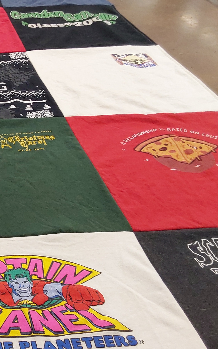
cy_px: 200
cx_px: -88
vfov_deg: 37.5
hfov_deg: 21.1
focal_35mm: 54
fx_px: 513
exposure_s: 1/60
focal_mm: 2.91
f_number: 1.9
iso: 64
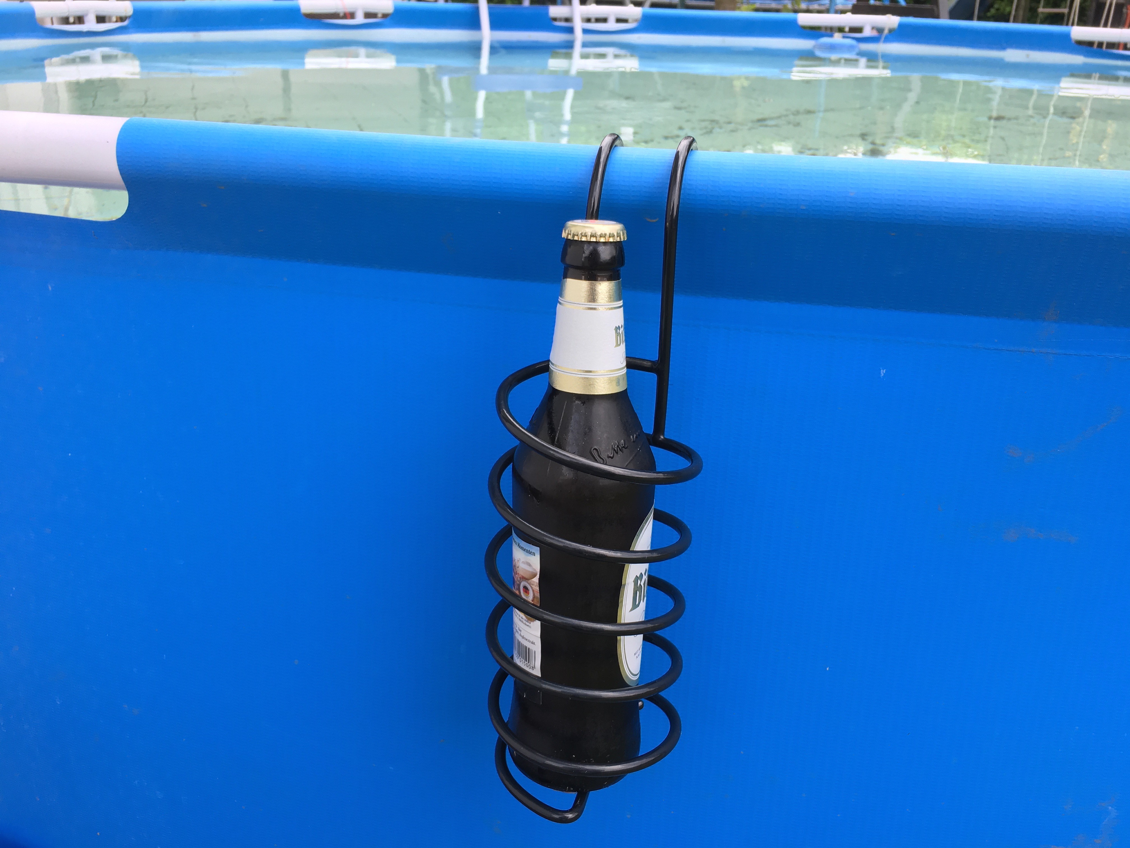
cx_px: 565
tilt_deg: -24.1
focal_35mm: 29
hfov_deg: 61.7
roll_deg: -1.0
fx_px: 947
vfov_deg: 48.2
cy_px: 424
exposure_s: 1/304
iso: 25
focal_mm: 4.15
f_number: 2.2
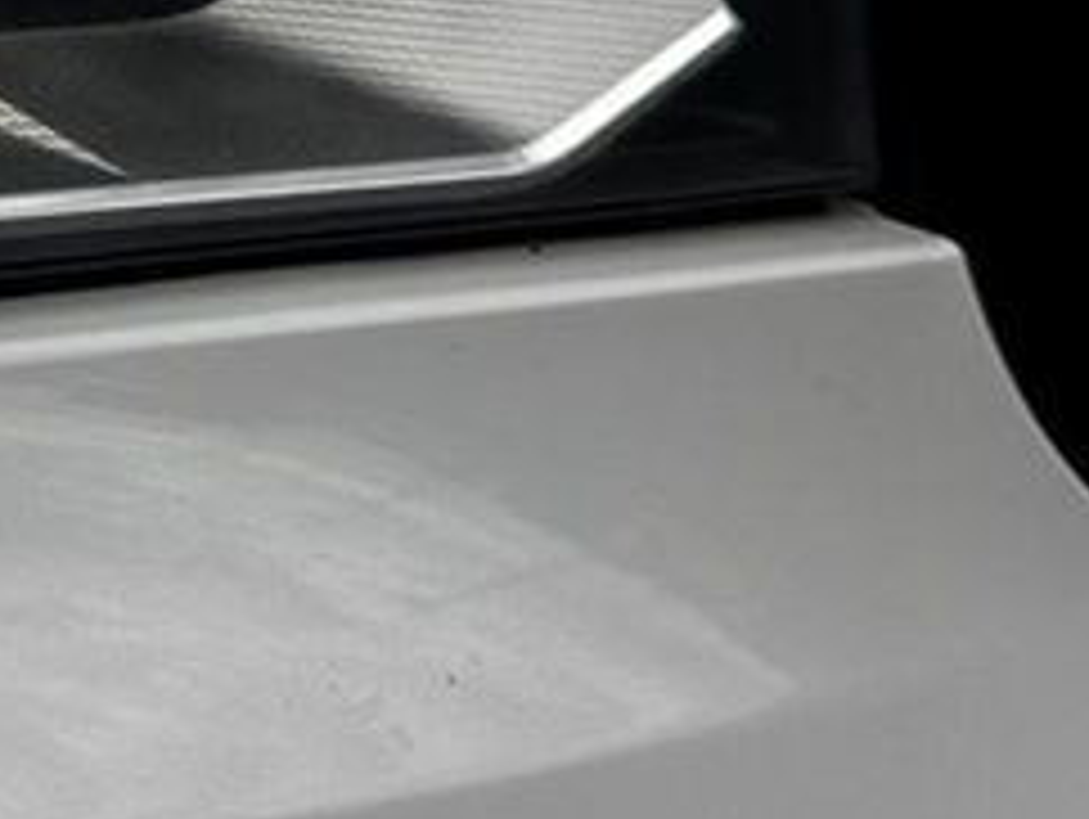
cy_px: -742
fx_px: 6393
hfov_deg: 9.1
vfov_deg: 7.1
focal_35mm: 203
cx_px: -1170
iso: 64
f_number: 1.78
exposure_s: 1/2252
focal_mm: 6.76
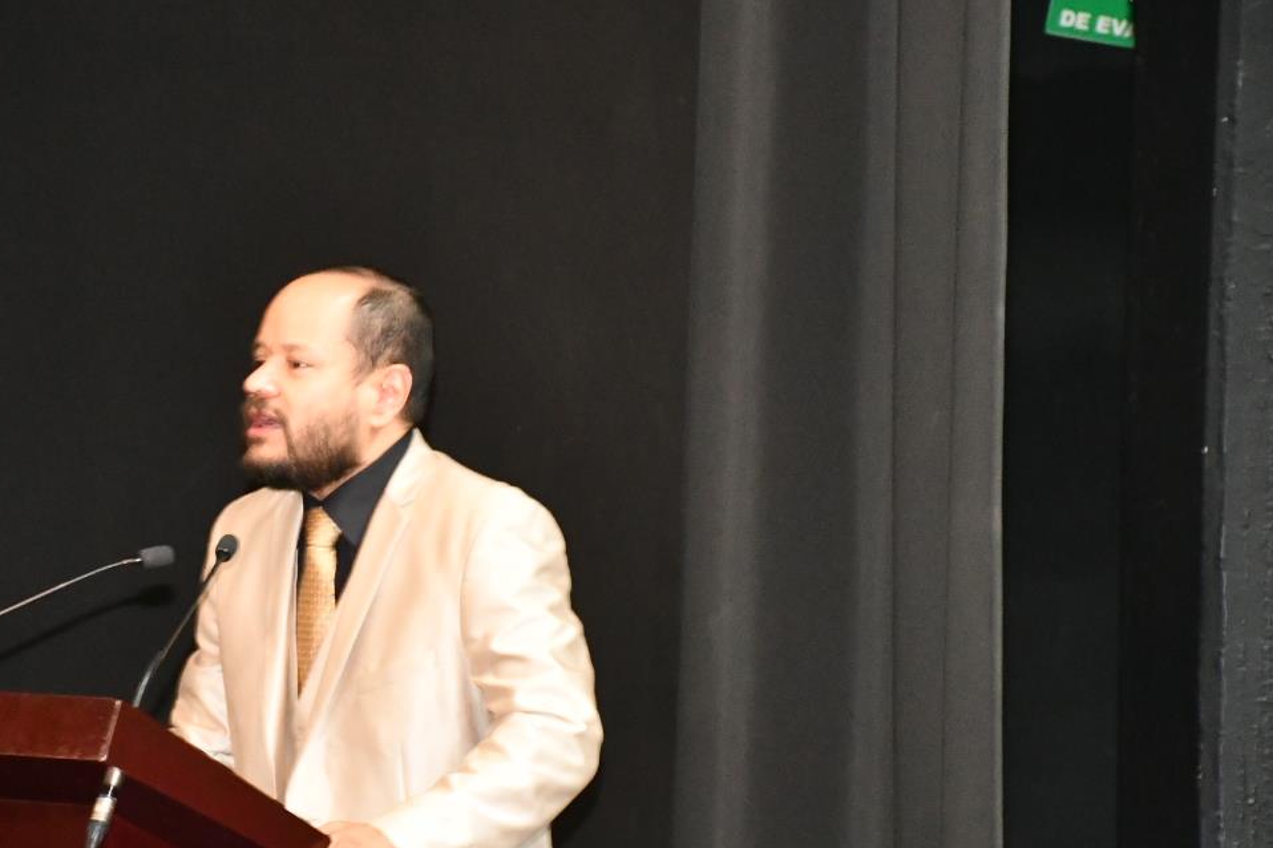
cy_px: 653
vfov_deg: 6.8
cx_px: 300
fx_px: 7175
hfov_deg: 10.1
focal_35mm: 203
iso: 6400
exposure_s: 1/60
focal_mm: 80
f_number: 5.3
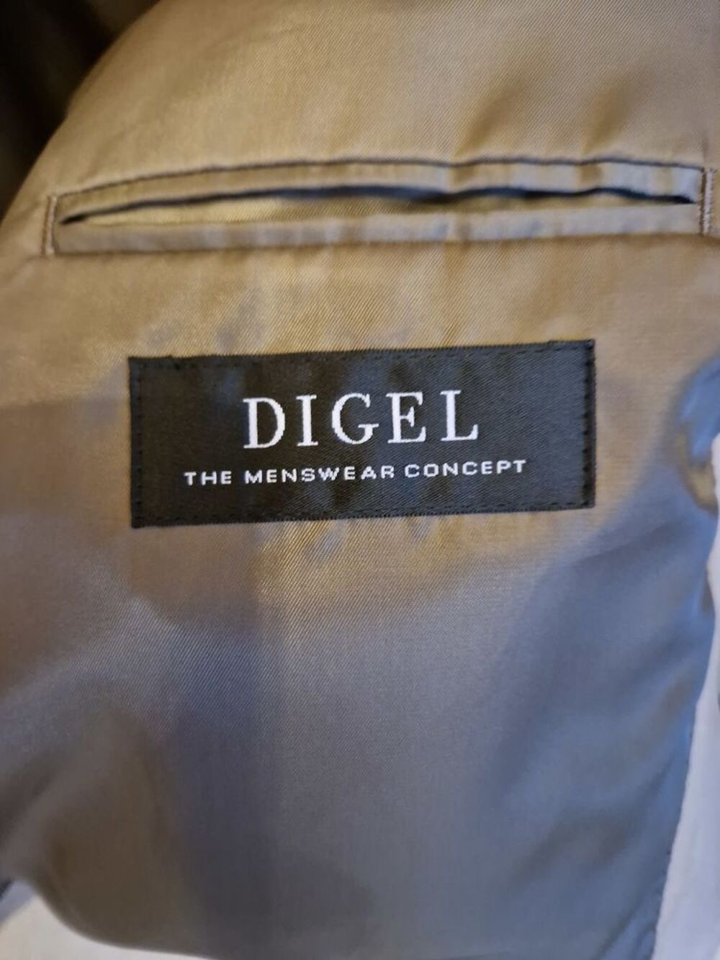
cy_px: 480
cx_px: 360
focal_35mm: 23
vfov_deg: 73.9
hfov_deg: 58.9
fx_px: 638
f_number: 1.8
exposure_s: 1/25
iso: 800
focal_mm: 5.4
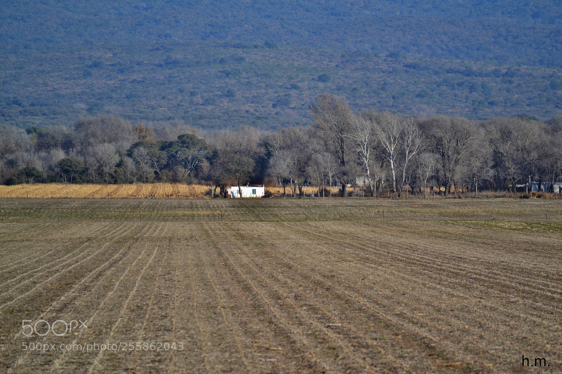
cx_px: 281
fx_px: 4682
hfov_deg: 6.9
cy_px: 187
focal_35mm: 300
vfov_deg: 4.6
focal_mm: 200
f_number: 5.6
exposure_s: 1/500
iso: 180
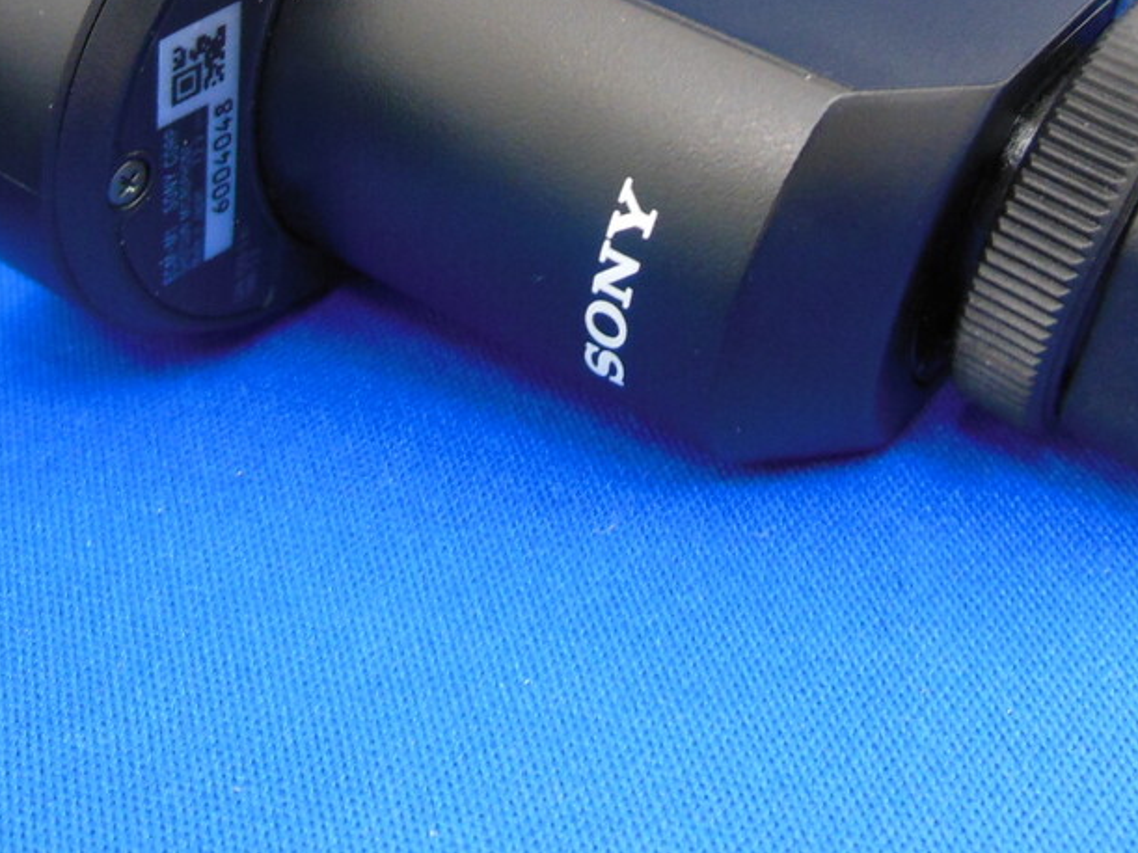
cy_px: 37
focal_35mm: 57
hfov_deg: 33.8
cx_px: 516
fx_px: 1874
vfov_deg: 24.7
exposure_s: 1/20
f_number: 3.7
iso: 400
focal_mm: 5.2
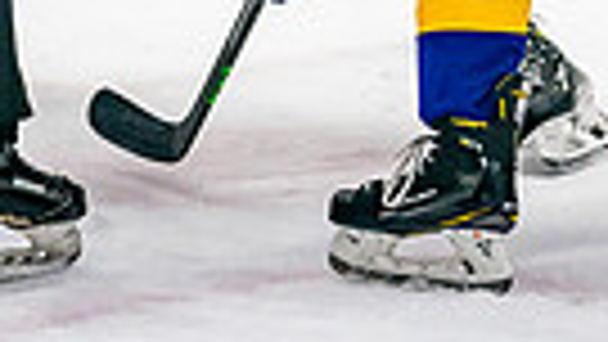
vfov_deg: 3.8
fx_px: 5095
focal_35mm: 316
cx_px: 261
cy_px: -394
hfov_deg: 6.8
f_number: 2.8
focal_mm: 70
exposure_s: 1/1250
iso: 3200
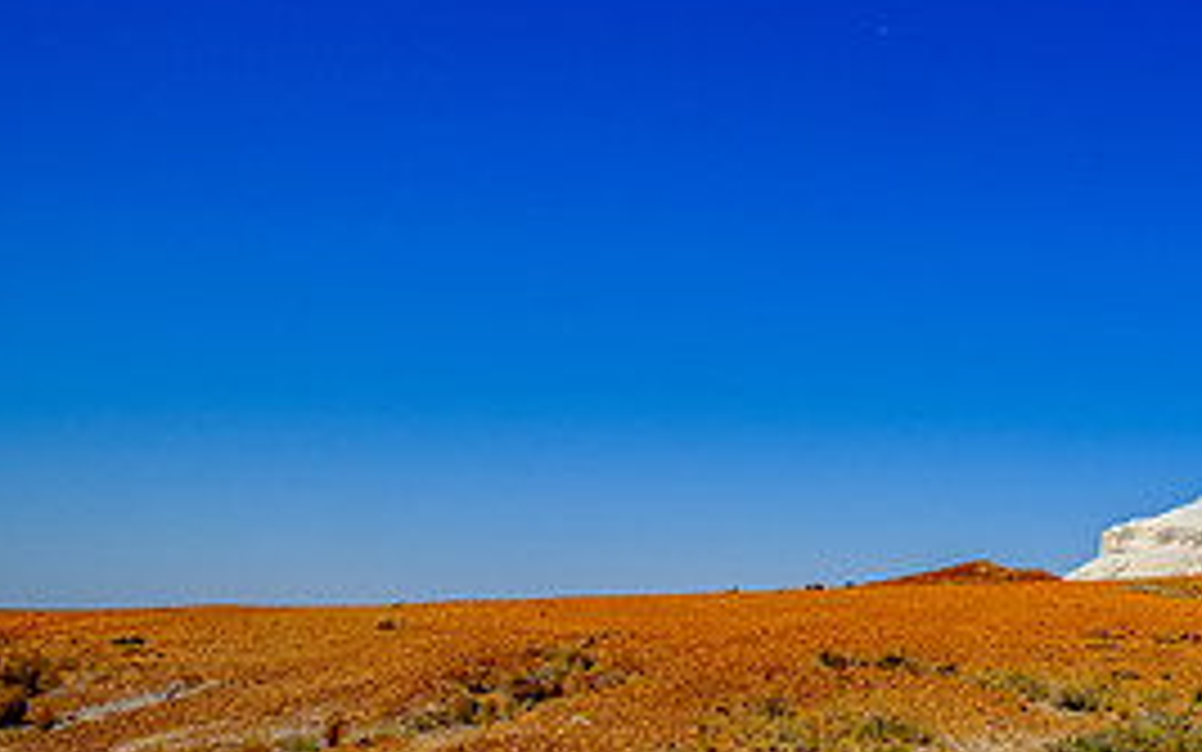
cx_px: 1256
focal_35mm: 42
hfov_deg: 40.1
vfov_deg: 30.6
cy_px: 373
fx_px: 1376
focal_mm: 12.6
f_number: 8
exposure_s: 1/1250
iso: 200
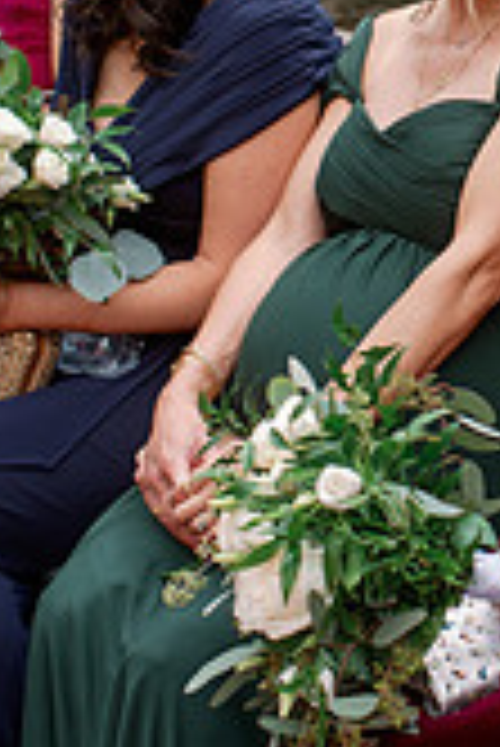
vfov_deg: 21.0
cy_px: 86
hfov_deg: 13.9
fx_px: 1975
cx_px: 640
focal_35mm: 95
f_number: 4
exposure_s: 1/1000
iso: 320
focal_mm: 35
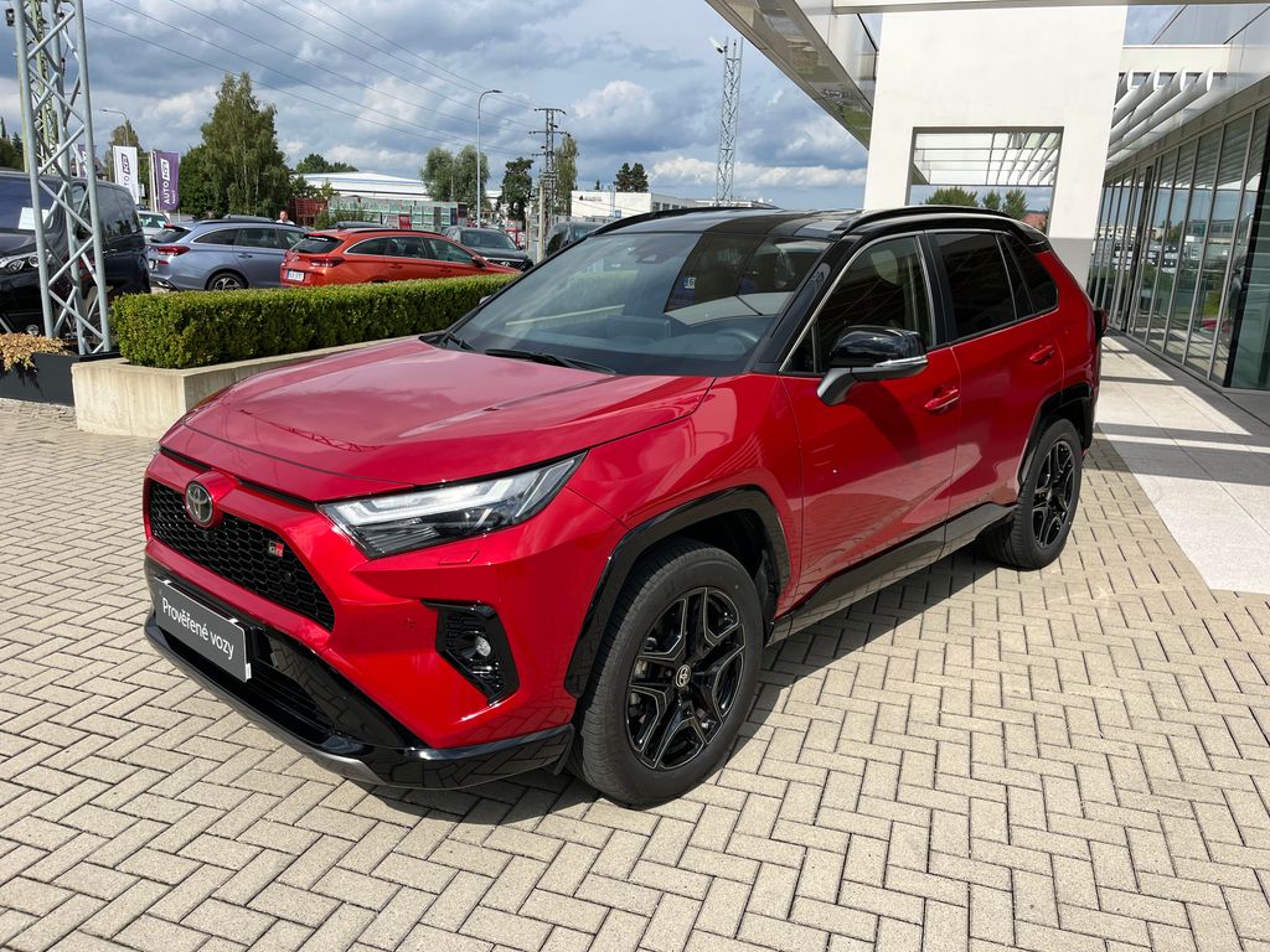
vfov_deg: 53.1
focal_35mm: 26
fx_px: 954
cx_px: 635
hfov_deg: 67.3
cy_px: 476
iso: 50
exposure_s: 1/3745
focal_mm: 5.1
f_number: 1.6
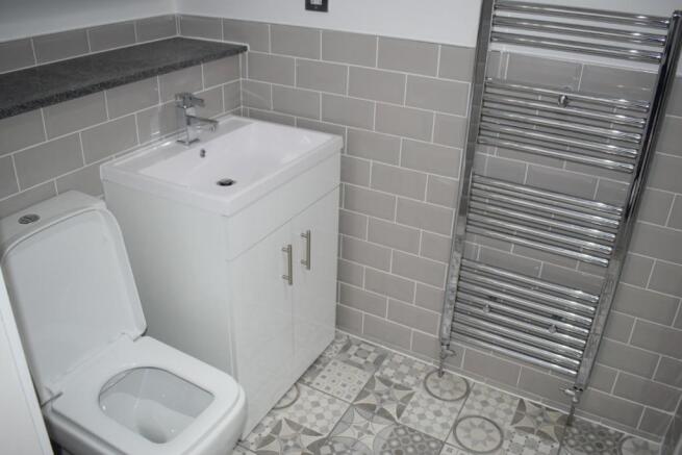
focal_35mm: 30
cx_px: 341
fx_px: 568
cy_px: 228
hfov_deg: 61.9
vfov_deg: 43.6
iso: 800
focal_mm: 20
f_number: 5
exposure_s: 1/100
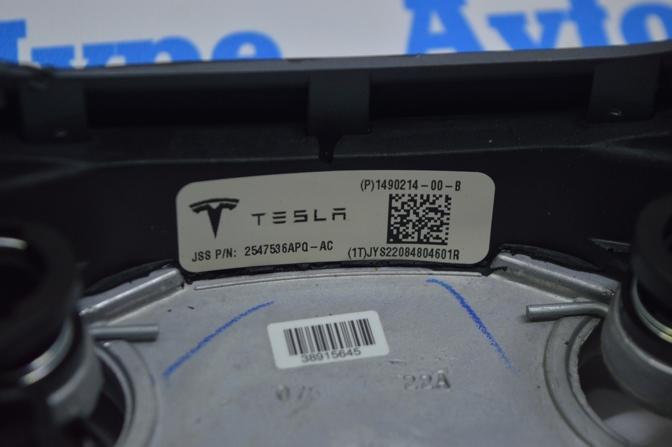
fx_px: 1539
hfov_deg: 24.6
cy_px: 224
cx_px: 336
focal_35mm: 82
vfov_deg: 16.5
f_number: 5.6
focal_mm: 55
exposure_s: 1/60
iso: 400
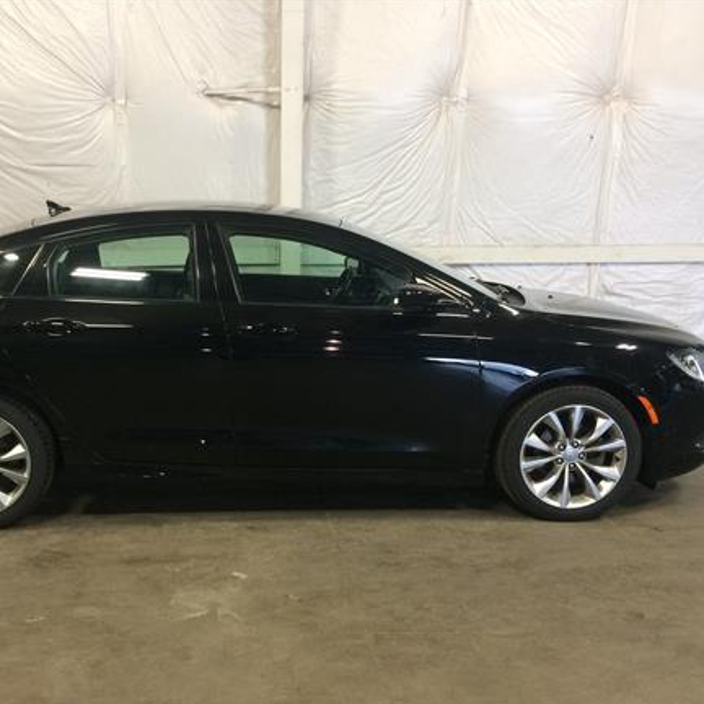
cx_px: 261
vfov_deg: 43.8
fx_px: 874
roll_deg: +0.2
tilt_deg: -13.2
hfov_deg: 43.5
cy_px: 386
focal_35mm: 38
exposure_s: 1/30
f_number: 2.2
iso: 64
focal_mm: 4.15
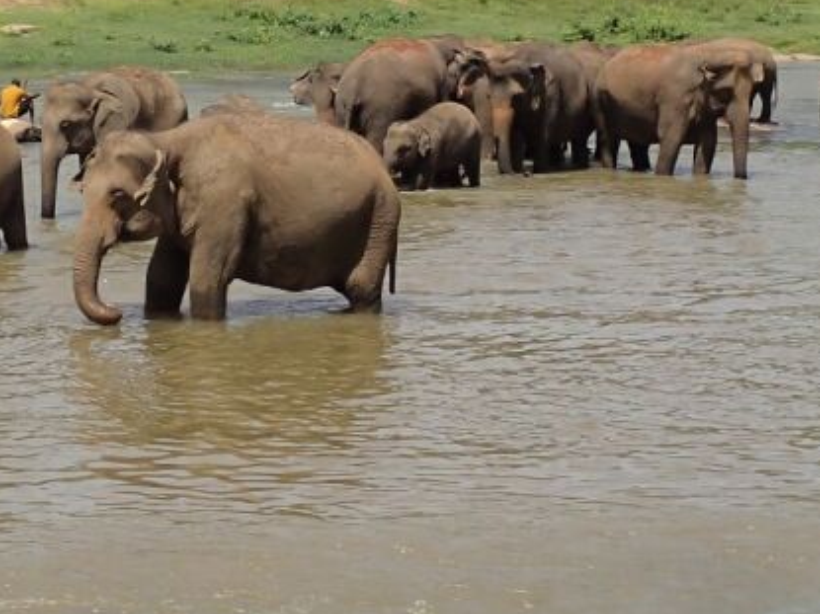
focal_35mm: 110
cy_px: 99
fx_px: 2605
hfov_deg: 17.5
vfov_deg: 13.4
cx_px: 12
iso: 100
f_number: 10
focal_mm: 6.86
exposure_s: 1/125
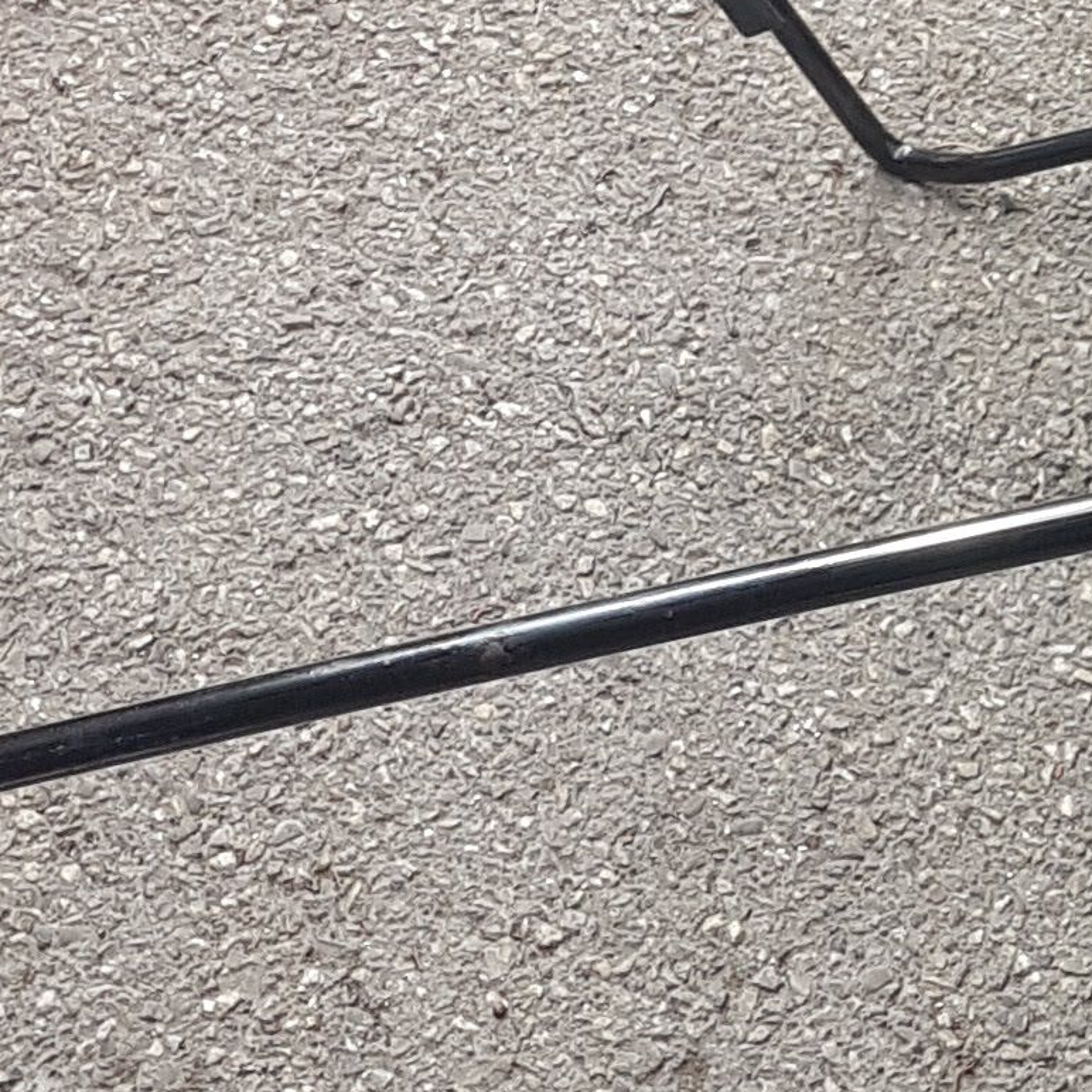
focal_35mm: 120
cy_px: 79
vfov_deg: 14.4
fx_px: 4283
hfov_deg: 13.7
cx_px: 1584
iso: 40
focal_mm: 4.2
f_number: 1.7
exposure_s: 1/113
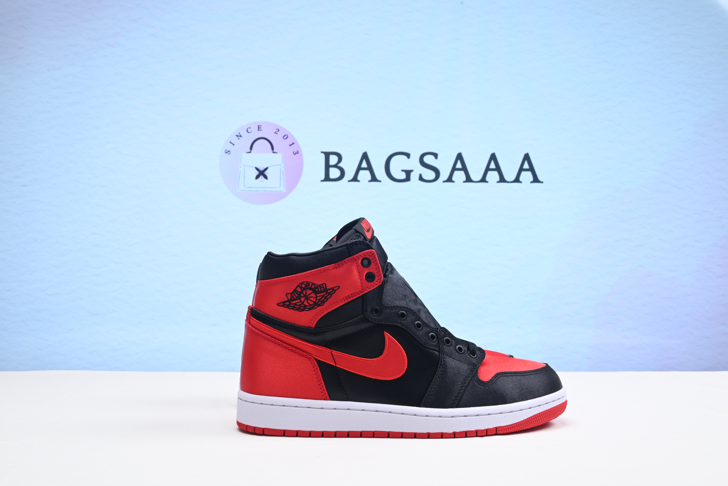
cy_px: 243
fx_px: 769
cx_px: 364
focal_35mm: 38
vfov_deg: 35.1
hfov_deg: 50.7
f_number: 16
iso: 100
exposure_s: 1/2
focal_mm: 38
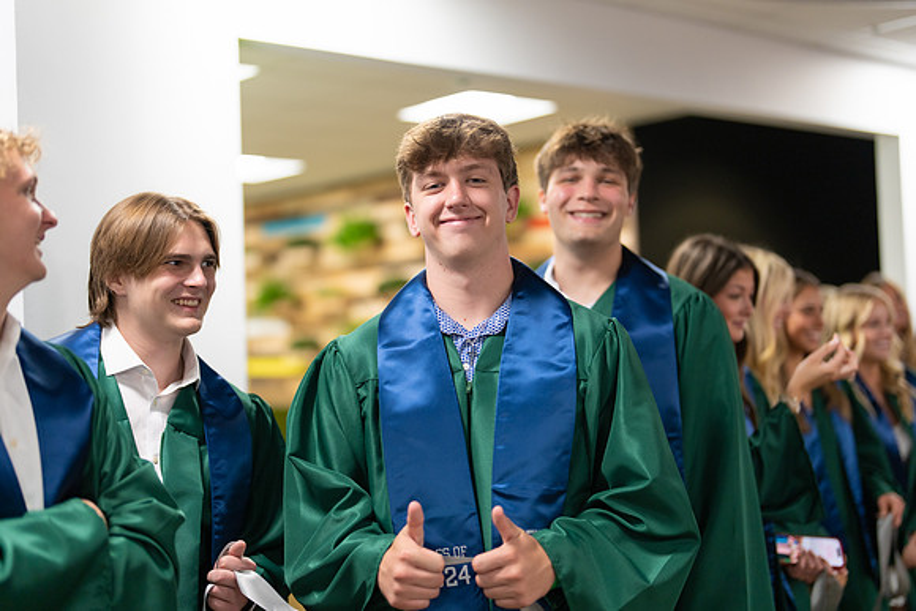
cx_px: 458
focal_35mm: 52
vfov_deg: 26.0
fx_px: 1324
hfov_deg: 38.2
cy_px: 306
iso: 320
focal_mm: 50
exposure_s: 1/320
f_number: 1.2
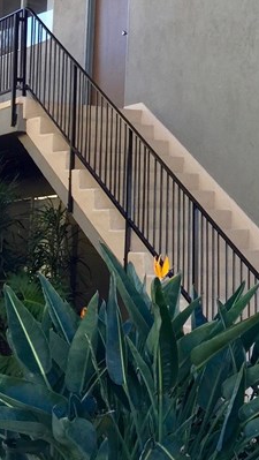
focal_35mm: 81
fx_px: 987
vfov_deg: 25.8
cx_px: 486
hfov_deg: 13.3
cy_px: 110
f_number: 2.2
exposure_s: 1/166
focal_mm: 4.15
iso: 32
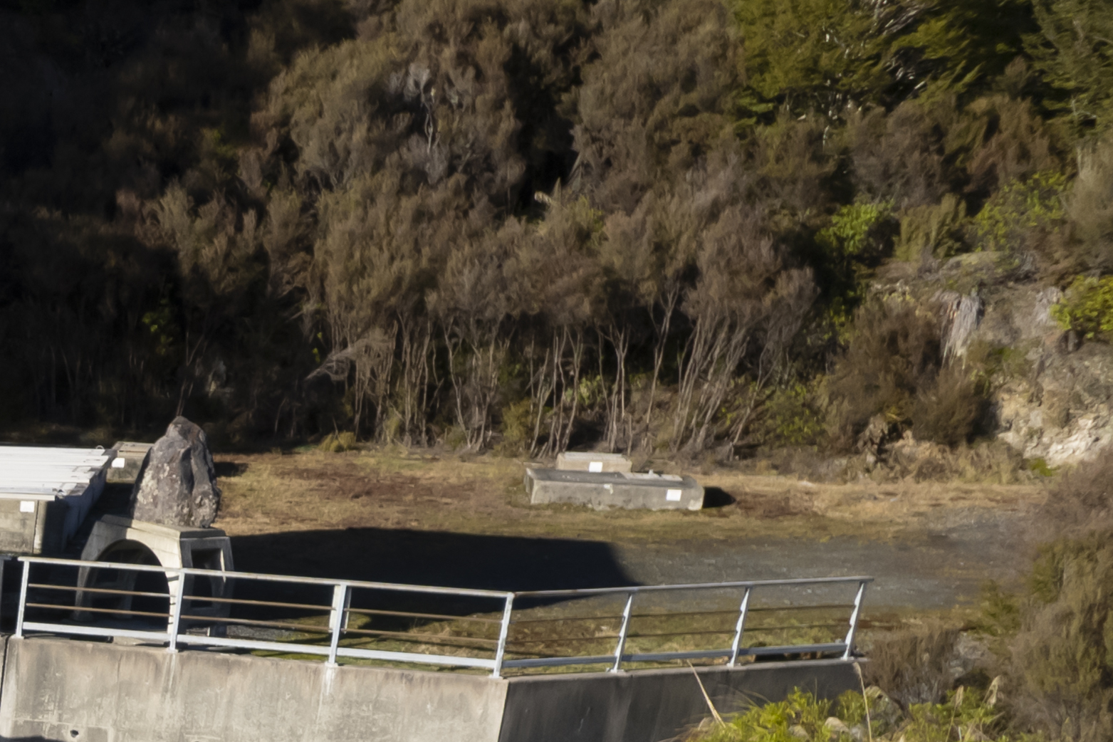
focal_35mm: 76
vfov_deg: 16.2
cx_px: -776
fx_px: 2349
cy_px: 1167
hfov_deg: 20.5
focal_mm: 8.38
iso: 100
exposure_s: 1/1250
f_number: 2.8
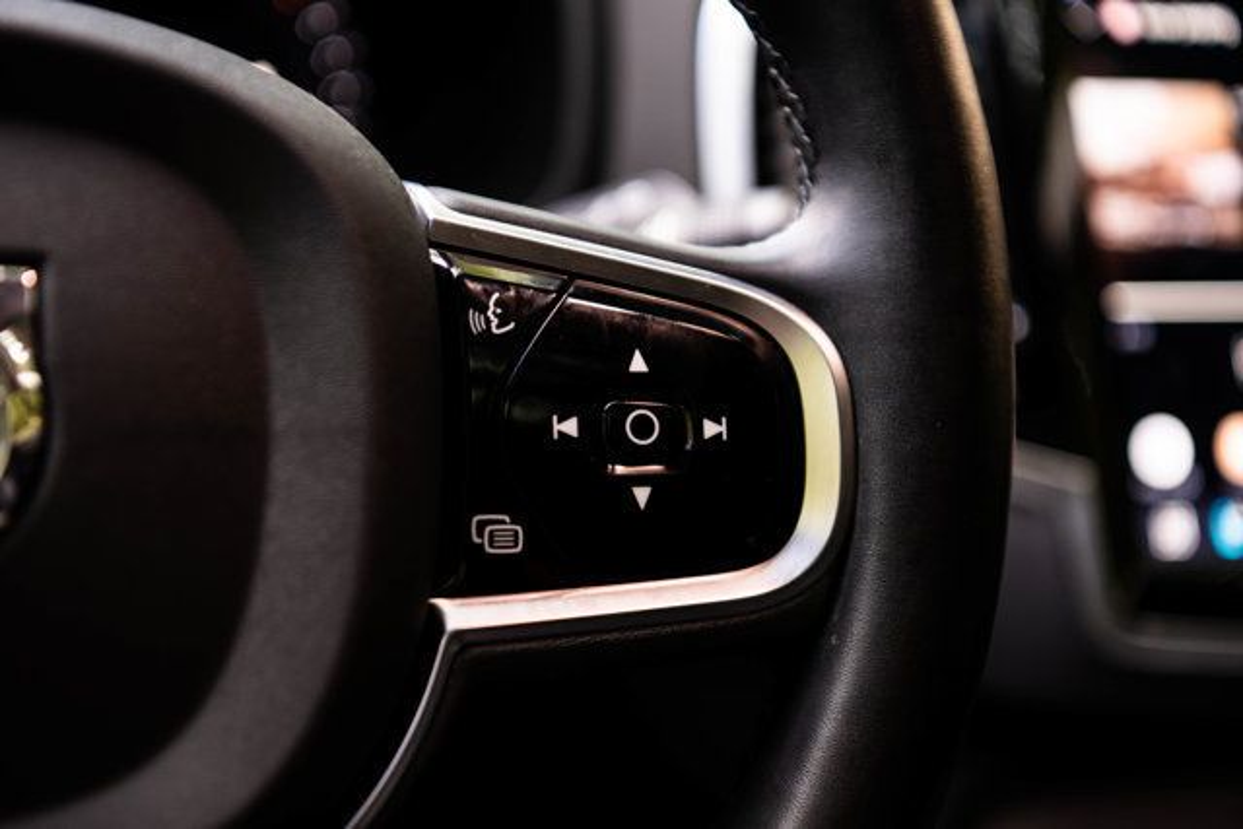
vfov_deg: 26.0
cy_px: 414
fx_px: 1796
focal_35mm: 52
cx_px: 622
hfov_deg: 38.2
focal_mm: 52
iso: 1000
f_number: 3.5
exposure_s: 1/200
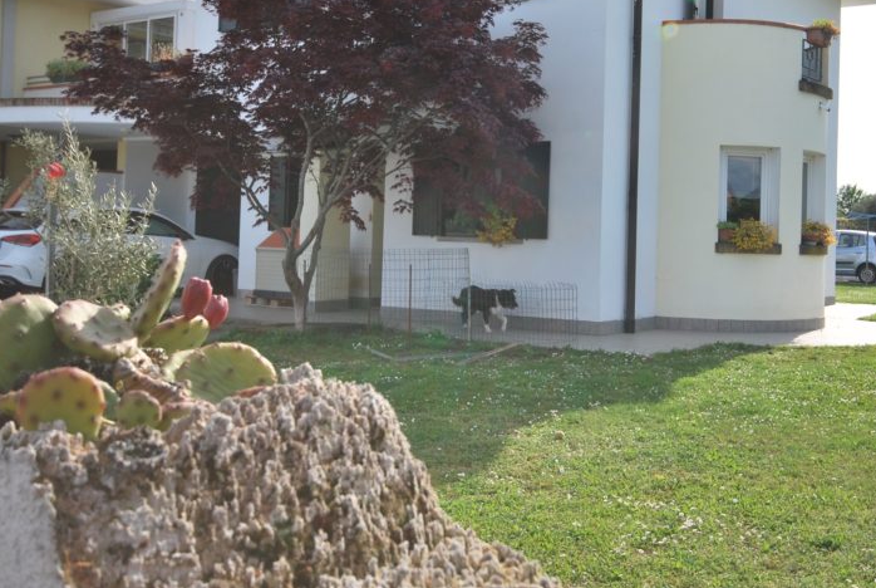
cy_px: 217
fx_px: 1072
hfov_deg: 44.2
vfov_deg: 30.5
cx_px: 532
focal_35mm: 44
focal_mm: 20
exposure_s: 1/250
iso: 100
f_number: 8
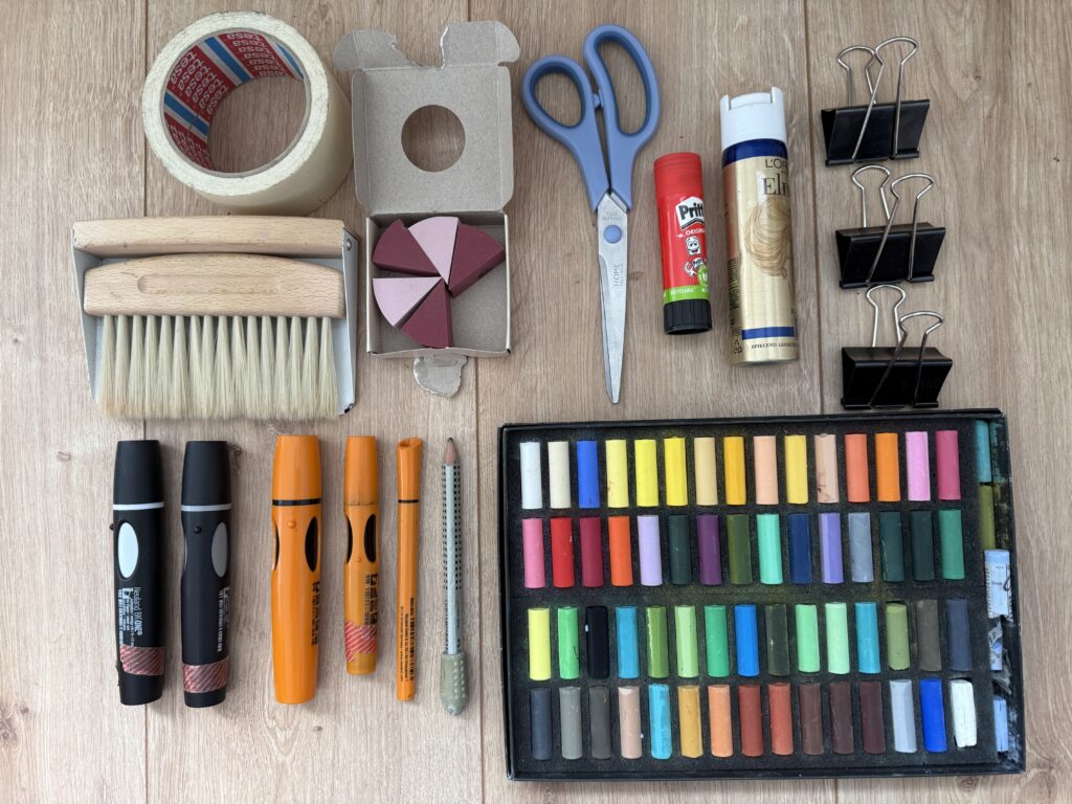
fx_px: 743
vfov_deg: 56.8
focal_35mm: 24
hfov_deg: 71.6
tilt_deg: -86.5
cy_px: 402
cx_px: 536
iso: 200
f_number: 1.78
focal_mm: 6.76
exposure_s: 1/82
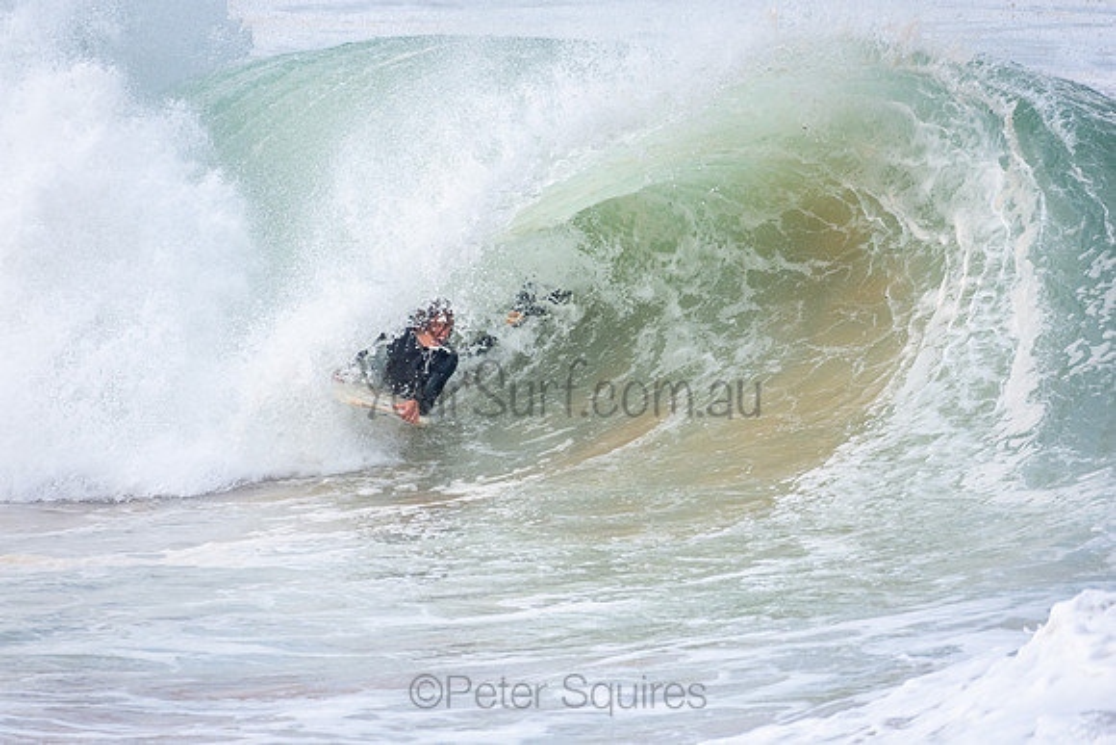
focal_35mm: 750
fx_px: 23254
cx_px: 558
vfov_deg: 1.8
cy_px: 372
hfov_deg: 2.7
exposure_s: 1/1000
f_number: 5.6
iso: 280
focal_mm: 500
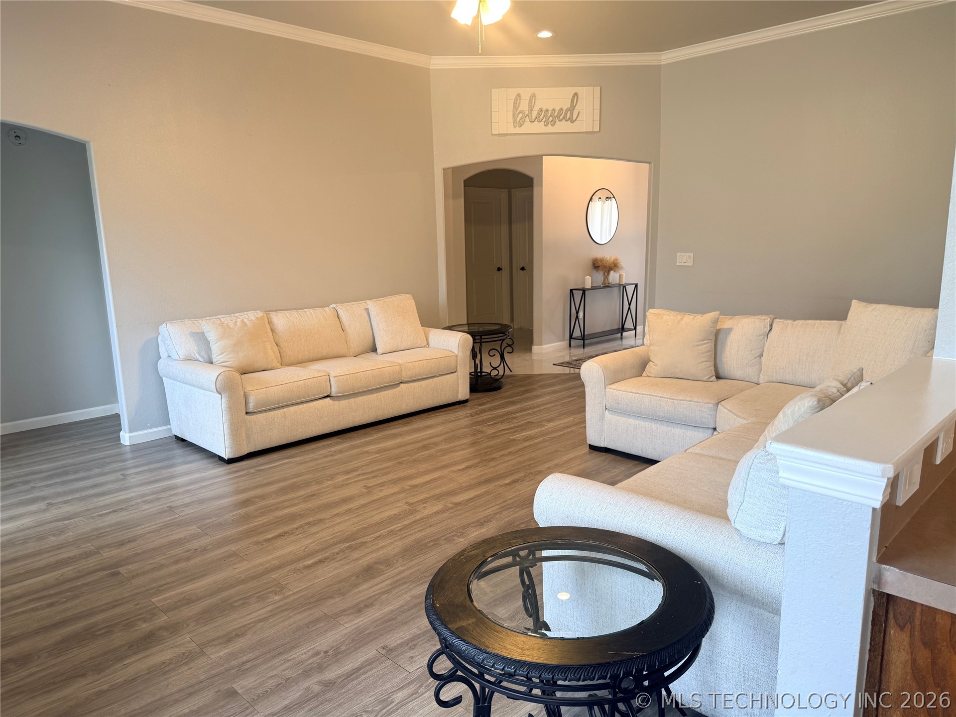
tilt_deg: -9.6
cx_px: 478
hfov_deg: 71.6
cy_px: 358
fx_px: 663
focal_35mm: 24
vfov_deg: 56.8
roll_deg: +1.8
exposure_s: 1/120
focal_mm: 6.76
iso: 100
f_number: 1.78
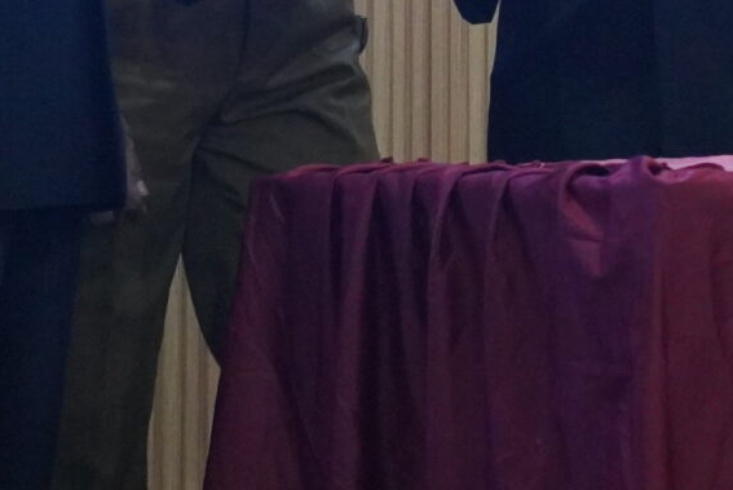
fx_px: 2899
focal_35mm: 142
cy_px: -328
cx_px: 701
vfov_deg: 9.3
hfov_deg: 14.2
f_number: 4
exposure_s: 1/160
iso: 3200
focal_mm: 21
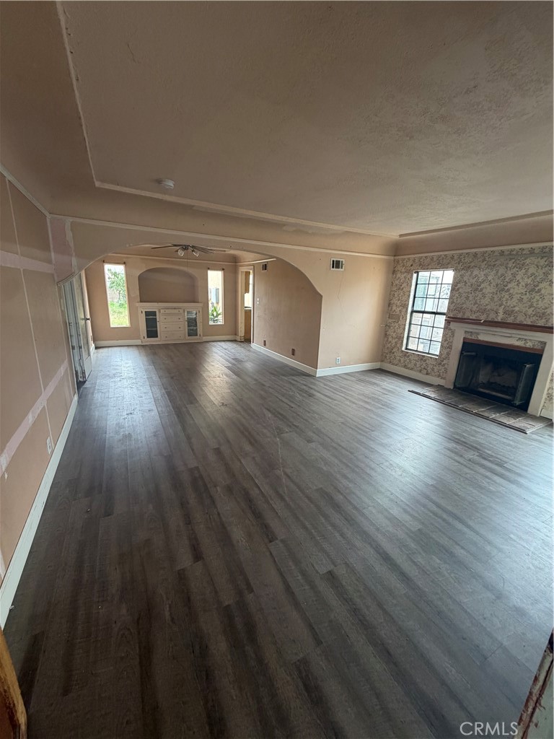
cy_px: 370
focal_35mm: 14
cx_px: 277
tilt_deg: -15.3
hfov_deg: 85.7
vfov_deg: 102.1
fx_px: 299
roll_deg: -2.6
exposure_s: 1/121
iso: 250
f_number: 2.2
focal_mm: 2.22
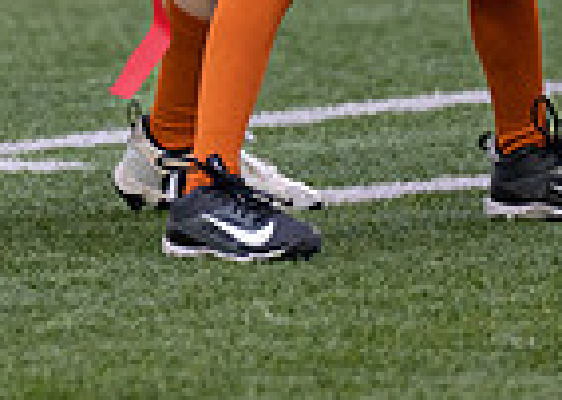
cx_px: 53
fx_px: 19572
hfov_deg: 1.6
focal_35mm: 1228
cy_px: -308
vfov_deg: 1.2
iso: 800
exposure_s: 1/1000
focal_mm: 200
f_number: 2.8
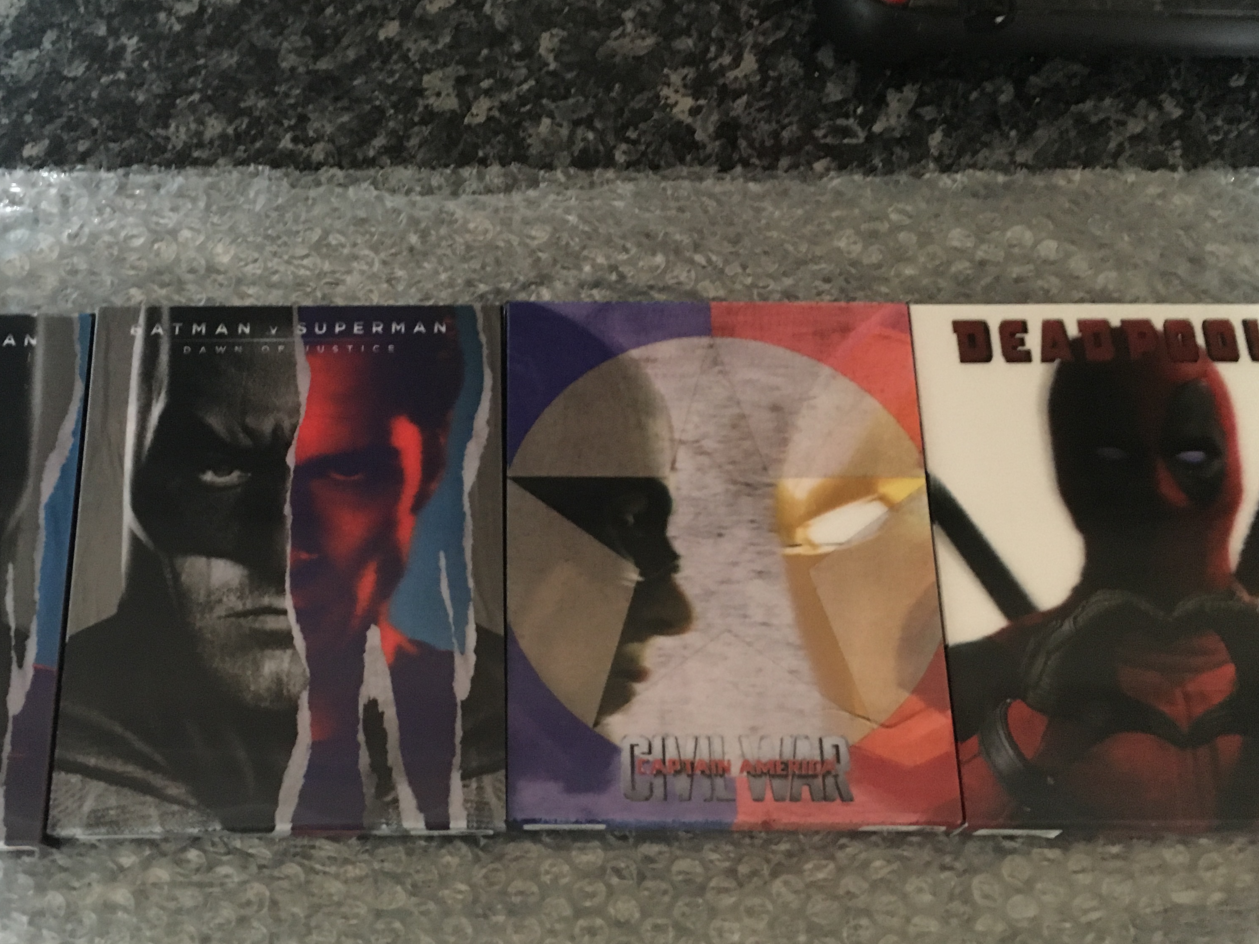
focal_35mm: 39
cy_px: 440
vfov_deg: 36.8
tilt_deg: -70.2
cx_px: 513
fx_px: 1419
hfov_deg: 47.6
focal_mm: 4.15
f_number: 2.2
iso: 400
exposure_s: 1/17
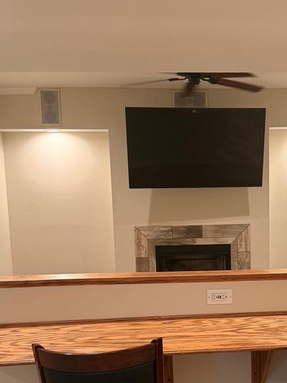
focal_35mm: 51
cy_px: 268
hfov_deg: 28.0
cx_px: 227
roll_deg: +2.1
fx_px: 564
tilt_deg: -6.9
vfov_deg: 36.9
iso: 200
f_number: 1.78
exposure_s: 1/60
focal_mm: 6.76
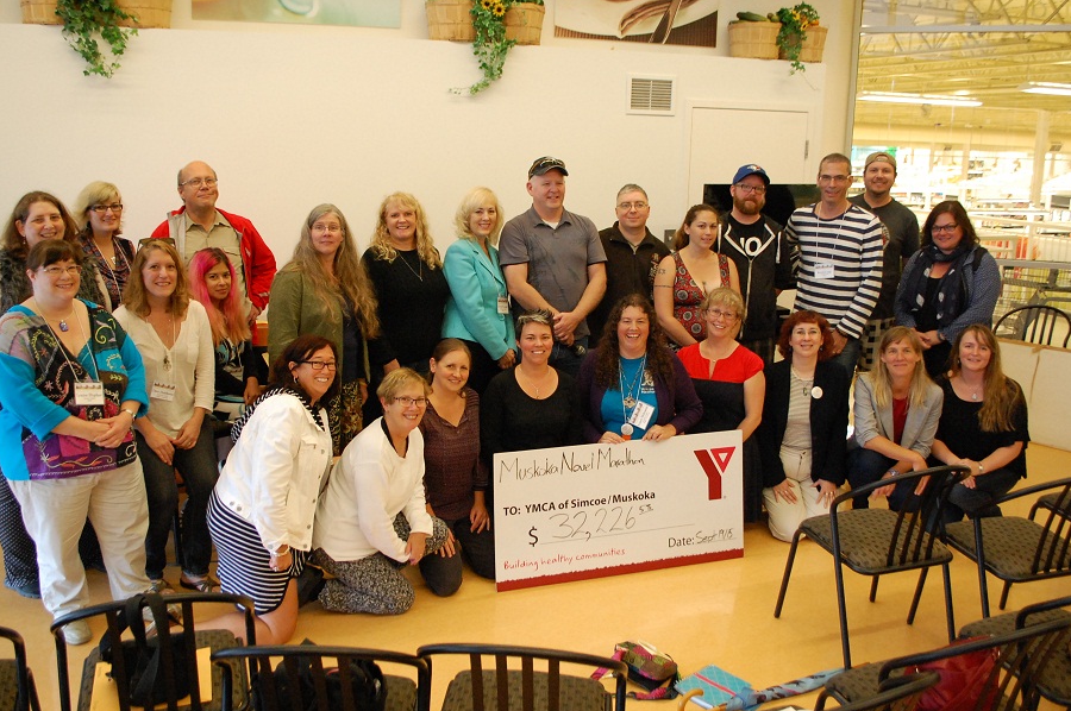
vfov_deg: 41.0
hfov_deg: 58.7
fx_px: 951
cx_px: 505
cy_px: 336
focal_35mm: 32
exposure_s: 1/60
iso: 1600
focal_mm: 20
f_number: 4
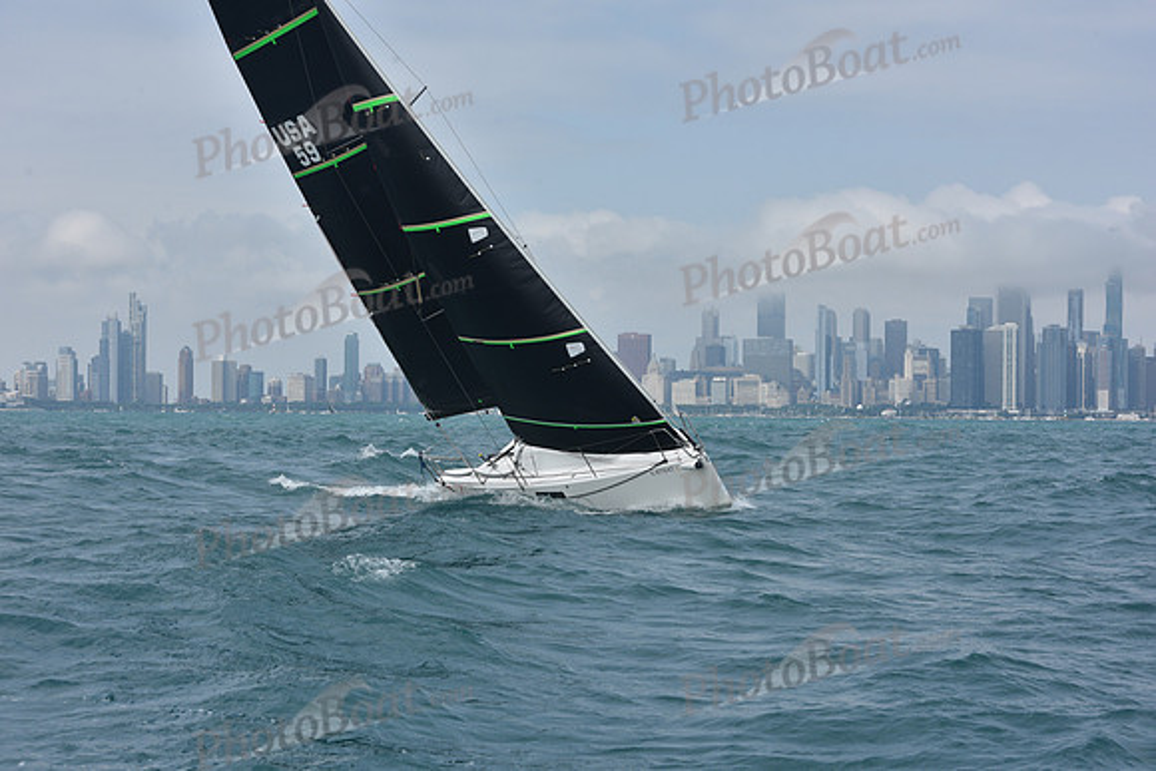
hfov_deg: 28.8
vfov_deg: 19.5
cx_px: 578
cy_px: 386
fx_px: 2248
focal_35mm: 70
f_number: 10
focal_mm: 70
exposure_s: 1/800
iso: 250
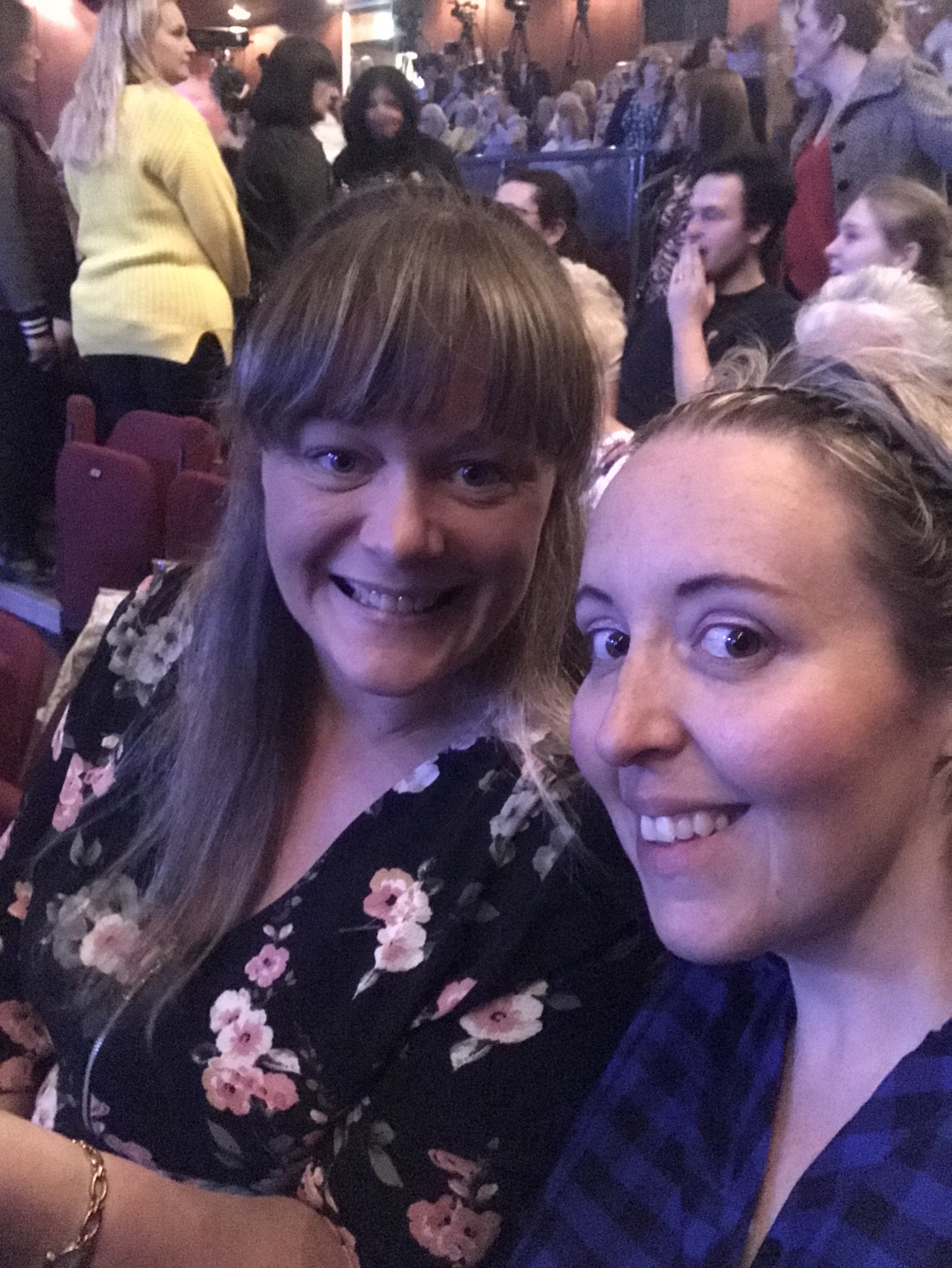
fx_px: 1172
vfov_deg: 56.8
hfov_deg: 44.2
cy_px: 634
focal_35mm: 32
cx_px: 476
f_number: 2.2
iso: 2000
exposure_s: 1/17
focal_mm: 2.87
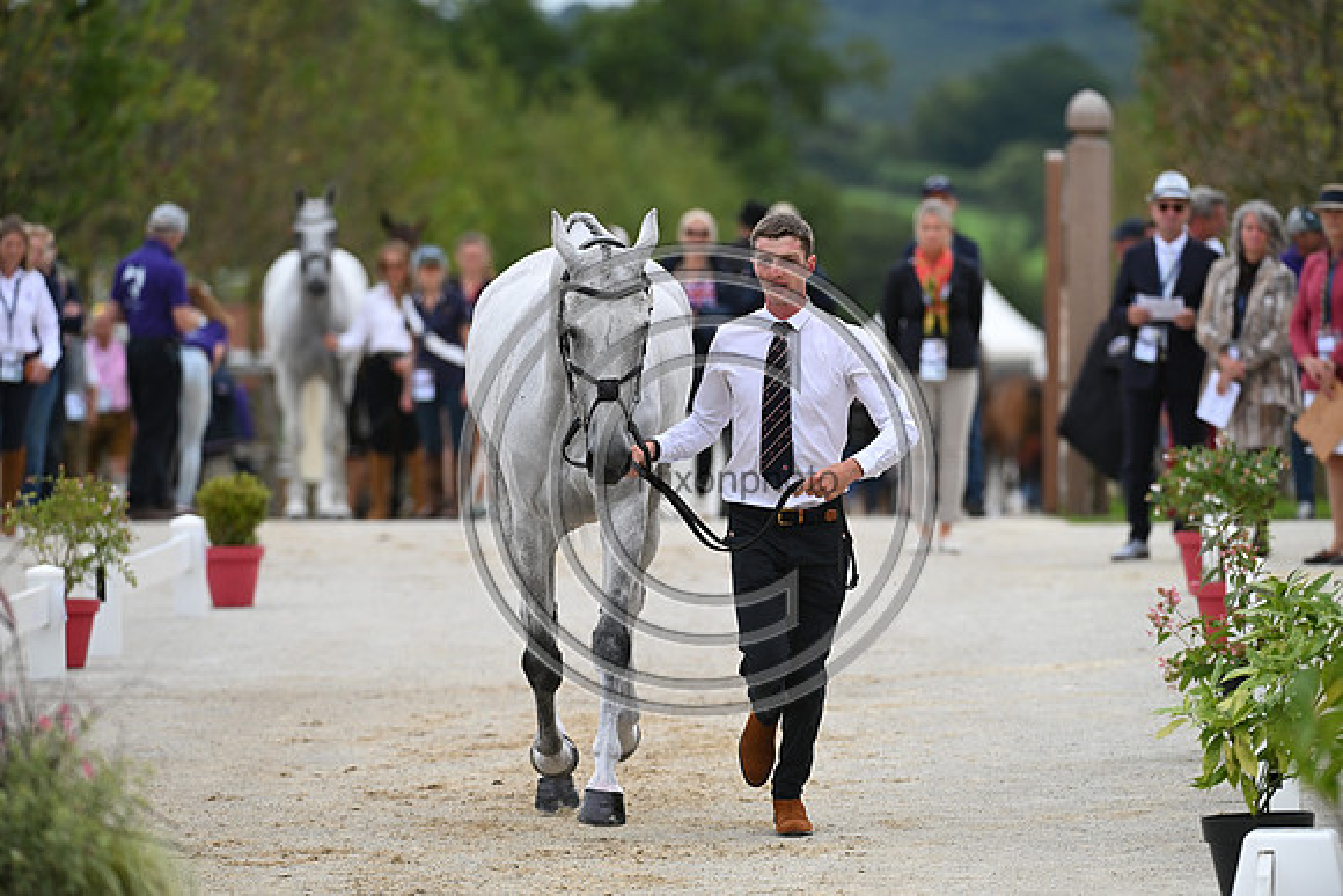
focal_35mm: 340
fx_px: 12686
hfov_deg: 6.1
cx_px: 672
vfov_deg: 4.0
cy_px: 448
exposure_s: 1/1600
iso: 500
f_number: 5.6
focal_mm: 340
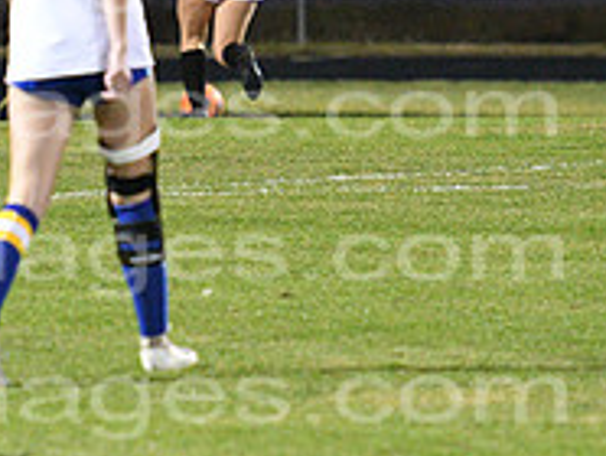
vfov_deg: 2.1
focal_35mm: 695
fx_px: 12191
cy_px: 44
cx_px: -173
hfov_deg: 2.8
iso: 8000
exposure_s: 1/800
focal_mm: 155
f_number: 2.8
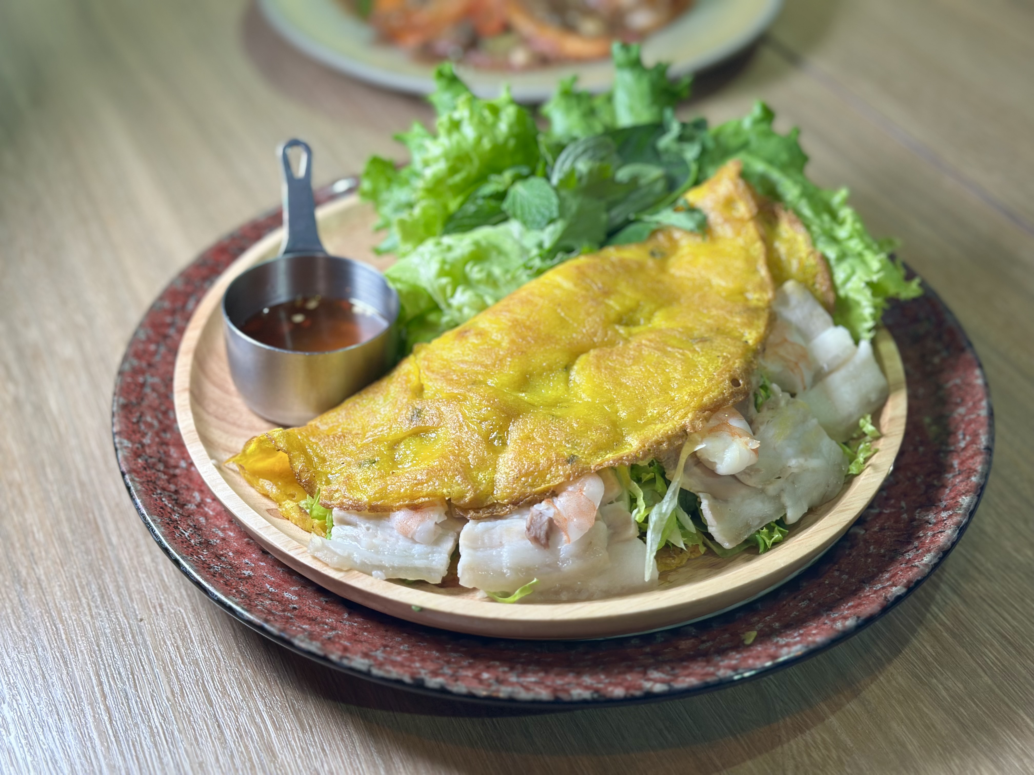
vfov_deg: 30.3
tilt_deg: -39.0
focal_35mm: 48
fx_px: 1434
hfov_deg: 39.7
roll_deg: +0.3
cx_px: 517
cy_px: 388
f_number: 1.78
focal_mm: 6.86
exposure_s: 1/121
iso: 80
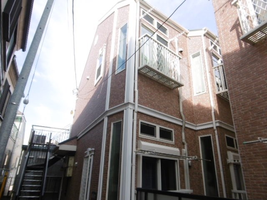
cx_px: 134
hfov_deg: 71.6
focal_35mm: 24
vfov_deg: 56.8
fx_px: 185
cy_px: 100
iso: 100
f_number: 3.1
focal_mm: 4.3
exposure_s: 1/400
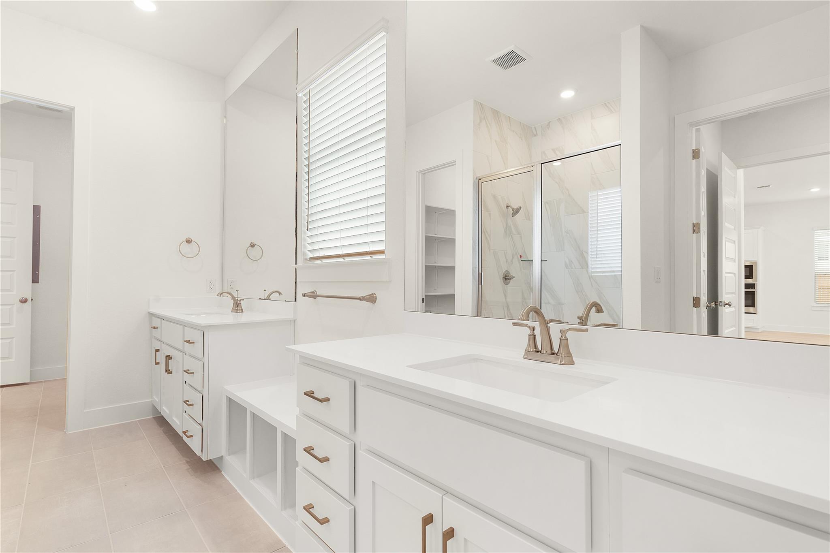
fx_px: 392
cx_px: 415
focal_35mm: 17
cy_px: 276
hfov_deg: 93.3
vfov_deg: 70.4
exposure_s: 1/2.5
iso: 100
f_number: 9
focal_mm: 17
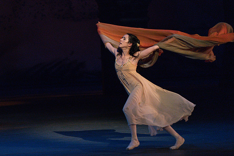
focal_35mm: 465
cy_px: 75
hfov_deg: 4.4
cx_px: 98
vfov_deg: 3.0
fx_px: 3024
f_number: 6.3
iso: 6400
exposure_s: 1/320
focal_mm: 400
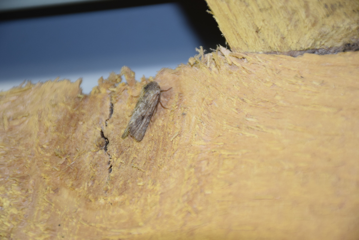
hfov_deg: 9.8
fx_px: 2094
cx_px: 180
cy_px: 120
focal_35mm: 210
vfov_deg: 6.5
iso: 500
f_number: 5.6
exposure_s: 1/60
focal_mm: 140
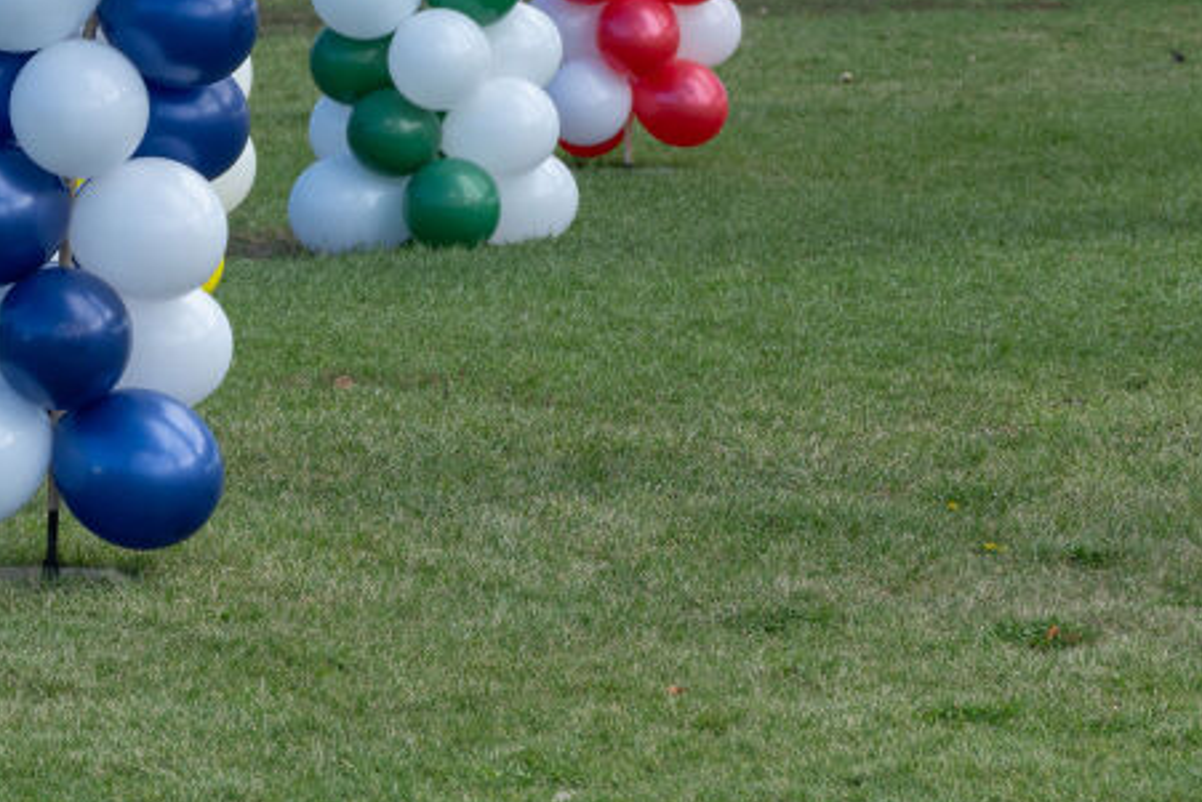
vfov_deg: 5.2
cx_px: 869
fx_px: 8884
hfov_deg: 7.7
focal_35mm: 266
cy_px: -101
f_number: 6.3
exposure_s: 1/320
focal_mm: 100
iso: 250
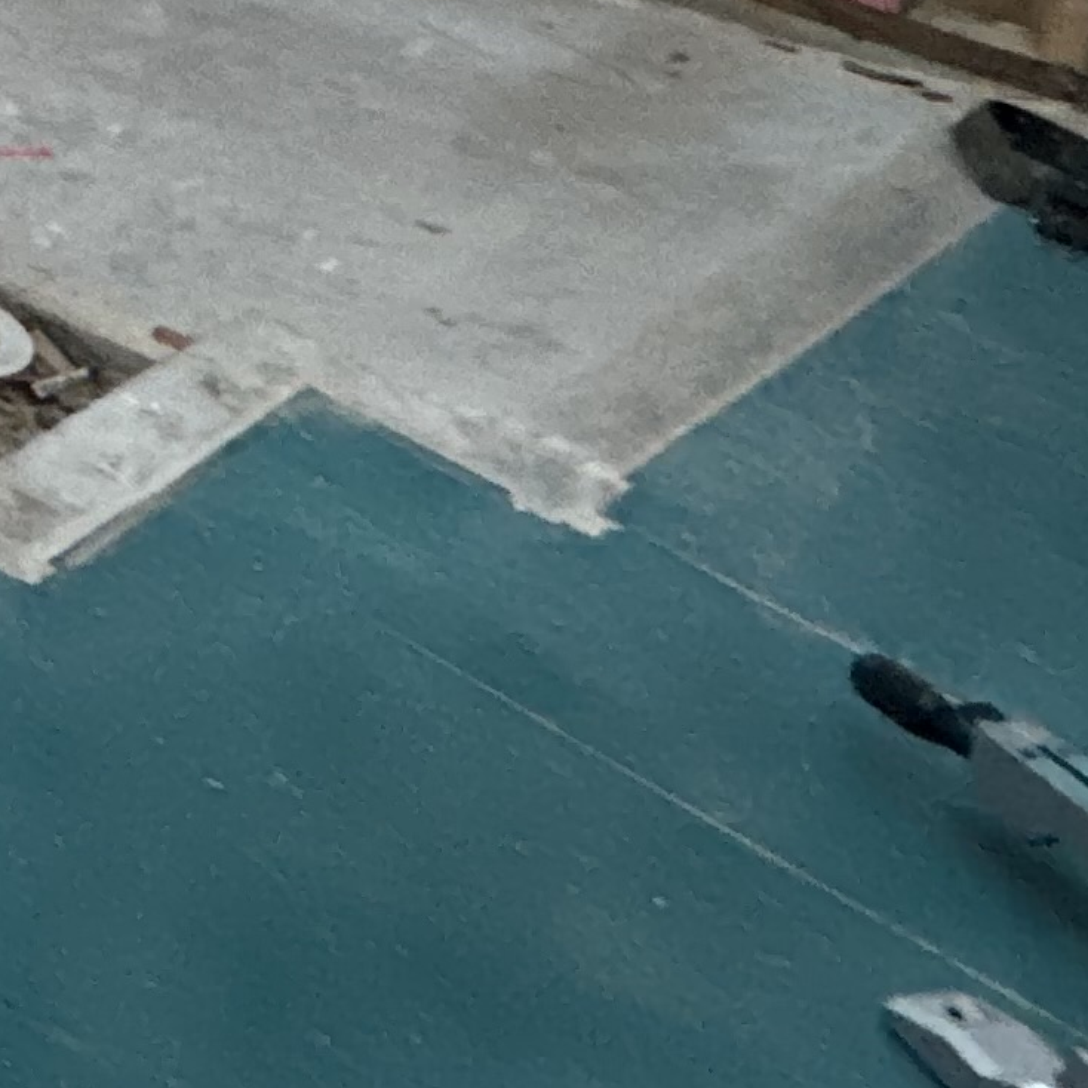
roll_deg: -0.6
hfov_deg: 16.1
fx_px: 2418
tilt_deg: -7.3
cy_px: -852
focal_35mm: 68
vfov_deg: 19.3
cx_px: -1346
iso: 640
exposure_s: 1/60
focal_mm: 2.22
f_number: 2.2
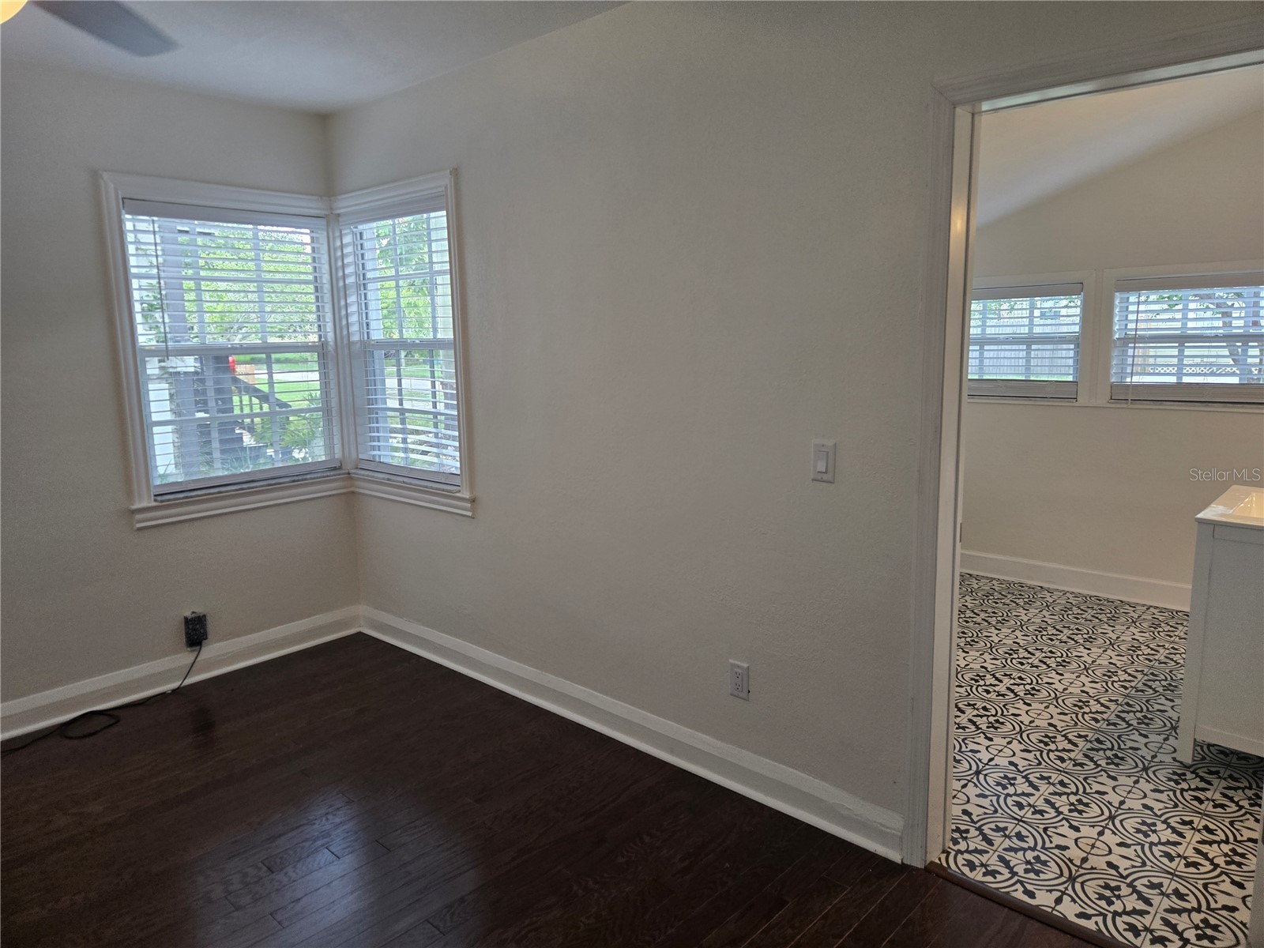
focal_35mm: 23
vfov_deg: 58.9
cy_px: 474
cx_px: 632
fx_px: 840
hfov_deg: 73.9
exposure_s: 1/120
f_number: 1.8
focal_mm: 5.4
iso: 100
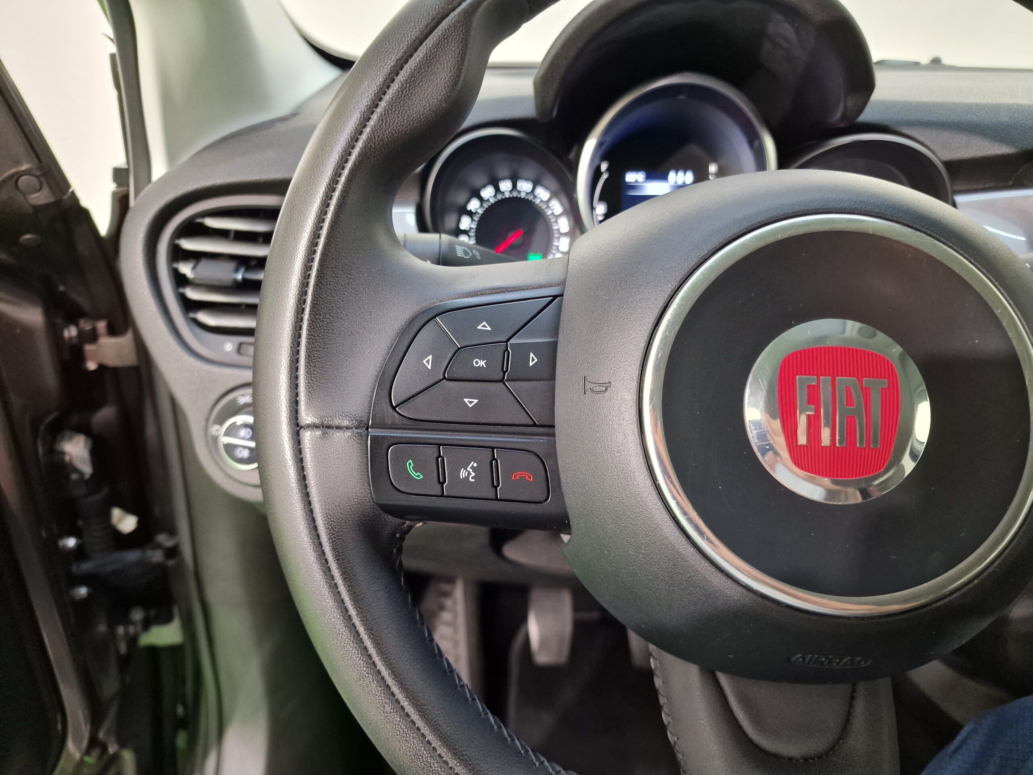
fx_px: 686
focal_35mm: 23
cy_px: 388
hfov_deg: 73.9
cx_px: 516
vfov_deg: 58.9
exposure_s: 1/33
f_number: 1.8
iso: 400
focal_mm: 6.4
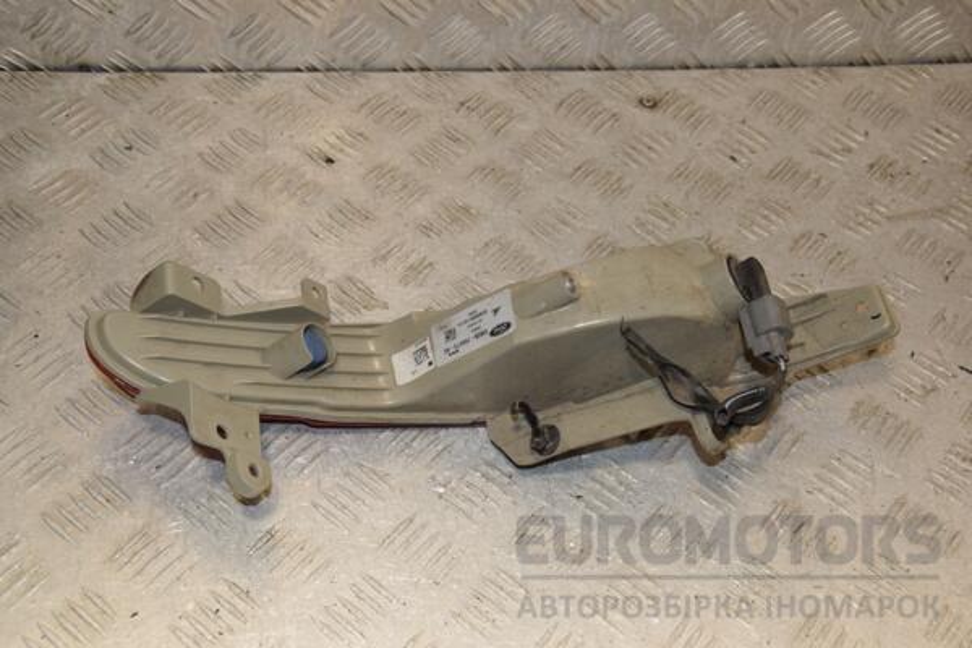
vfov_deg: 28.1
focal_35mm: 48
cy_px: 324
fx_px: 1296
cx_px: 486
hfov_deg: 41.1
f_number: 8
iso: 800
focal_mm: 32
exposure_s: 1/200
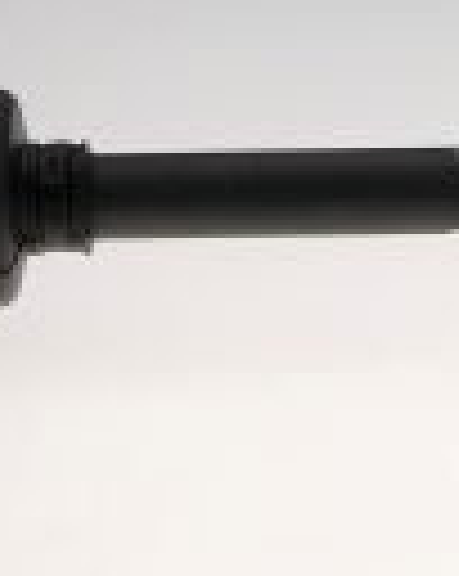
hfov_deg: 8.9
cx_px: 526
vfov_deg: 11.3
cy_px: 153
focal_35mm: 171
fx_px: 2911
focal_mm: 26
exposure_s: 1/250
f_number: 8
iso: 200
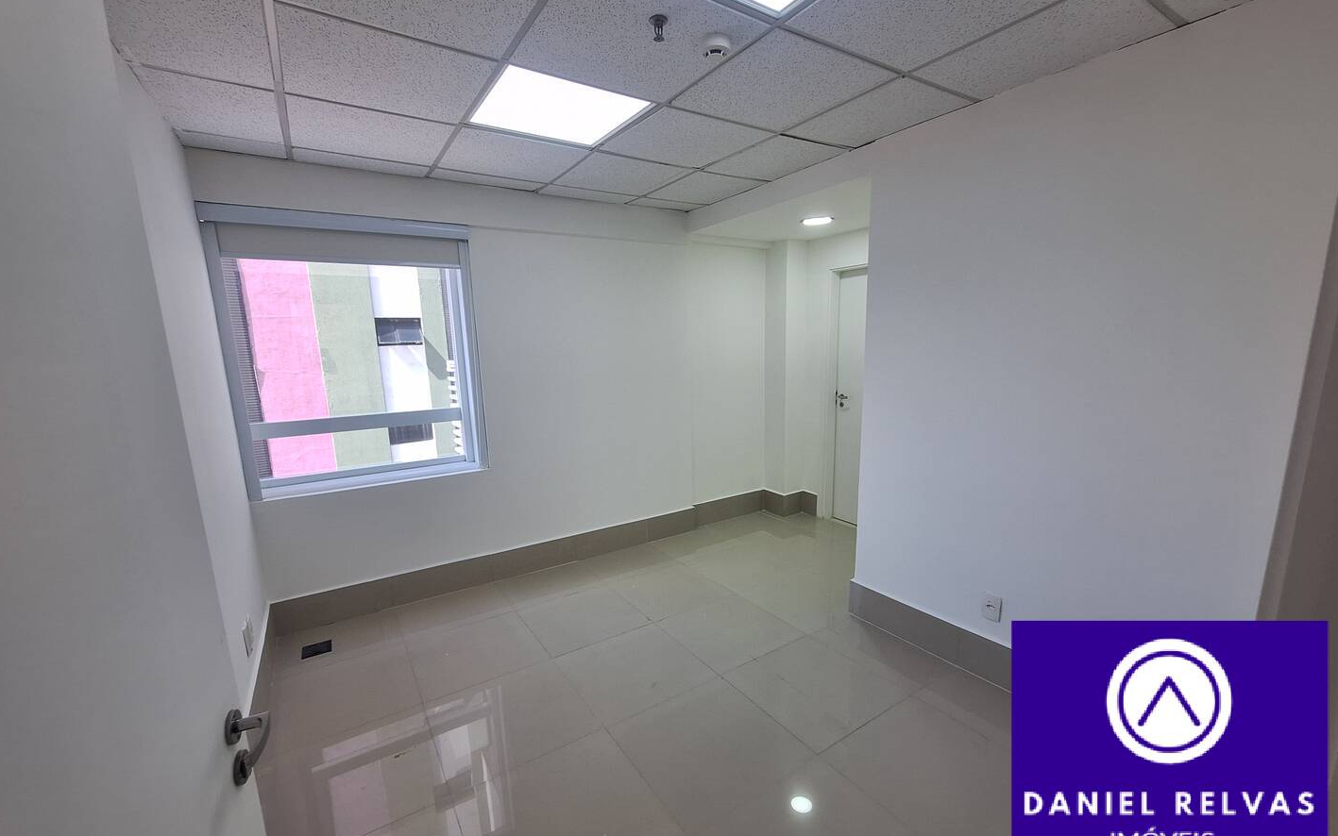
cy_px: 443
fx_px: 511
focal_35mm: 14
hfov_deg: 105.3
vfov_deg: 78.6
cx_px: 669
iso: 64
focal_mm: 1.74
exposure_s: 1/60
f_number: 2.2
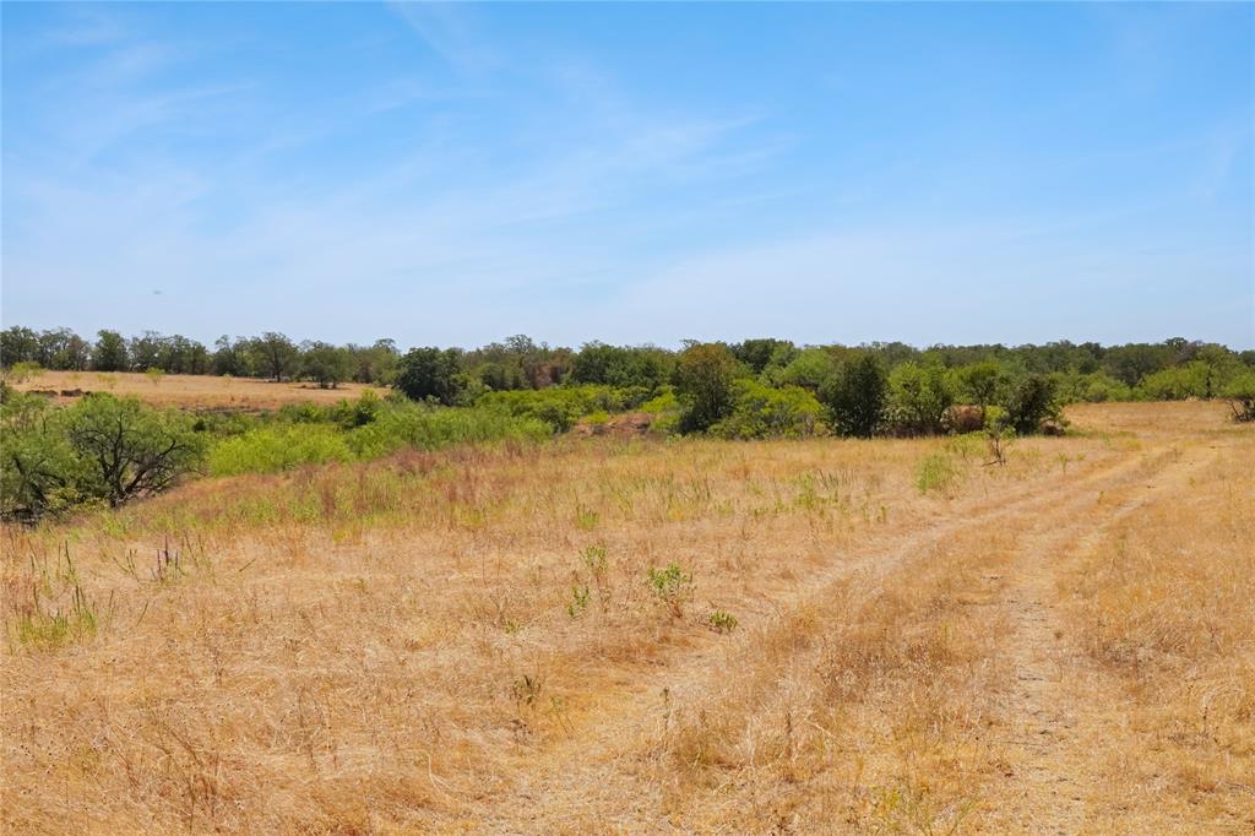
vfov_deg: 28.1
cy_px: 418
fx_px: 1673
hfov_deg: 41.1
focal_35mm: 48
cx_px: 628
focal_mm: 32
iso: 2000
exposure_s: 1/2000
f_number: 18
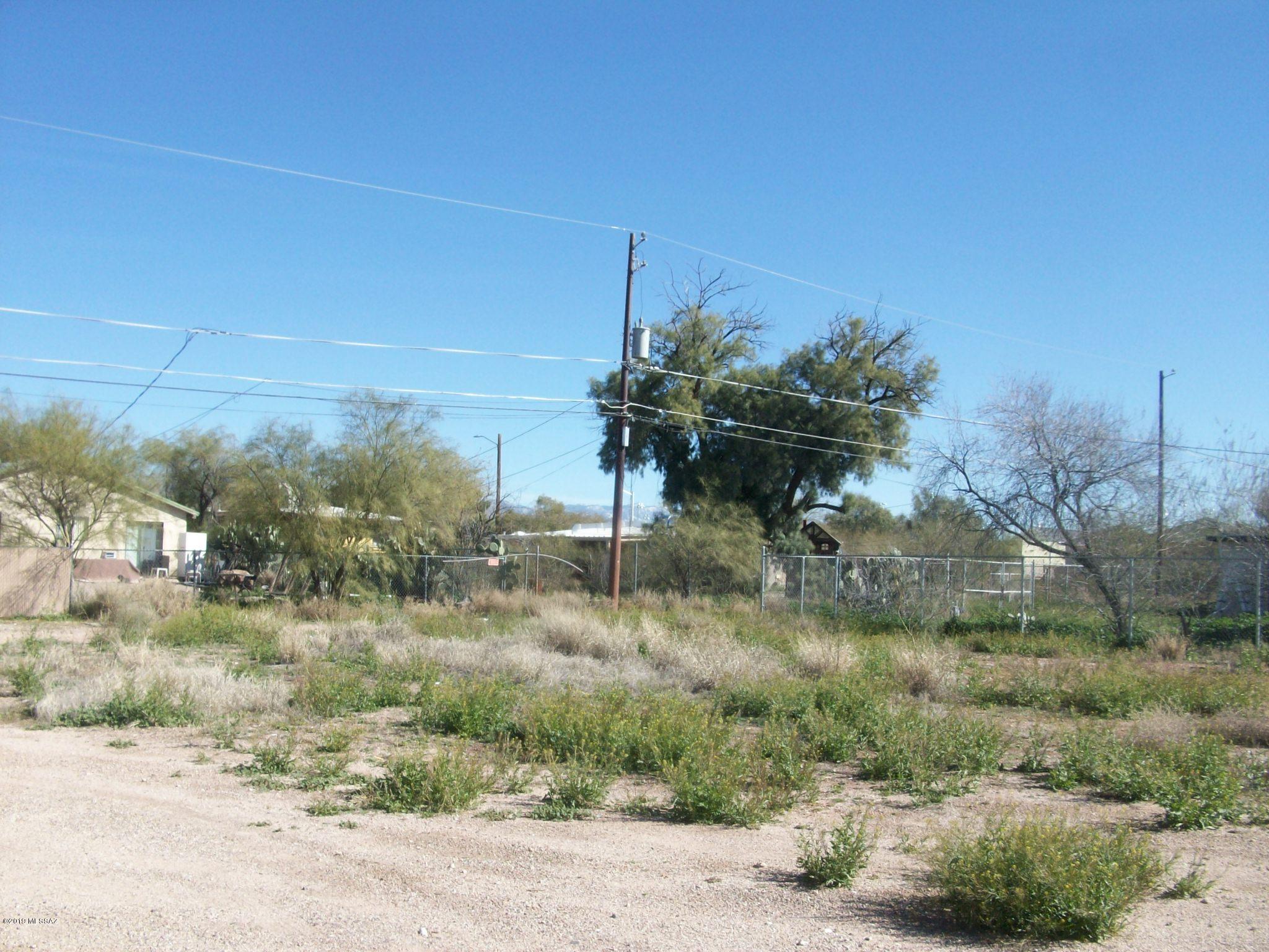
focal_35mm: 34
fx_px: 1246
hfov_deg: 54.0
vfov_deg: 41.8
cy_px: 476
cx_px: 634
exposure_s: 1/247
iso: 64
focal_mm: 5.7
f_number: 5.5
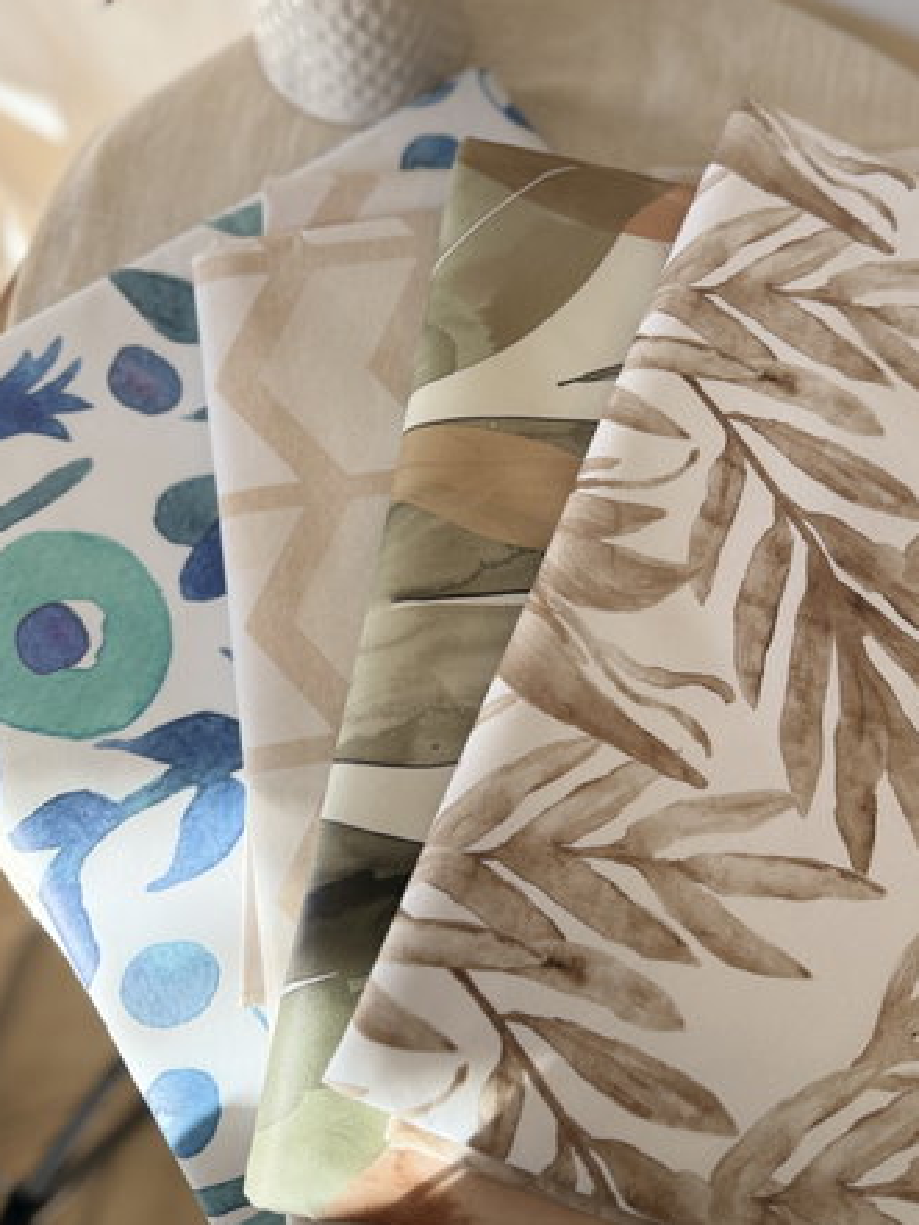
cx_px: 503
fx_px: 1026
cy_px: 510
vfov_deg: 61.3
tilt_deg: -74.4
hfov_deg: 48.2
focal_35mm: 29
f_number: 1.78
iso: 100
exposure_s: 1/898
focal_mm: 6.76
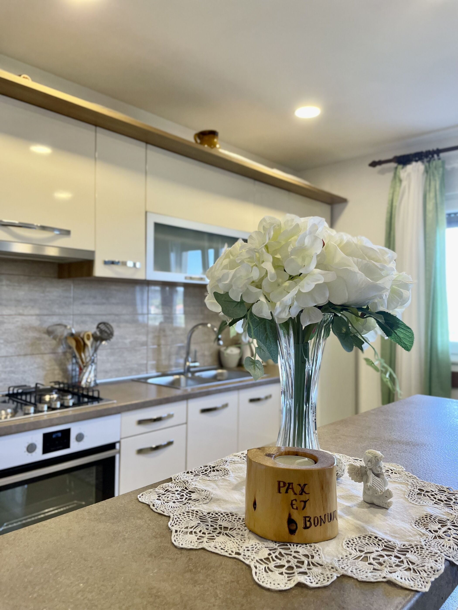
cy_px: 305
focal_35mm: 26
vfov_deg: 67.3
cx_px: 229
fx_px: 459
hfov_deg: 53.1
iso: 125
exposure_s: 1/106
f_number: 1.6
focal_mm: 4.2
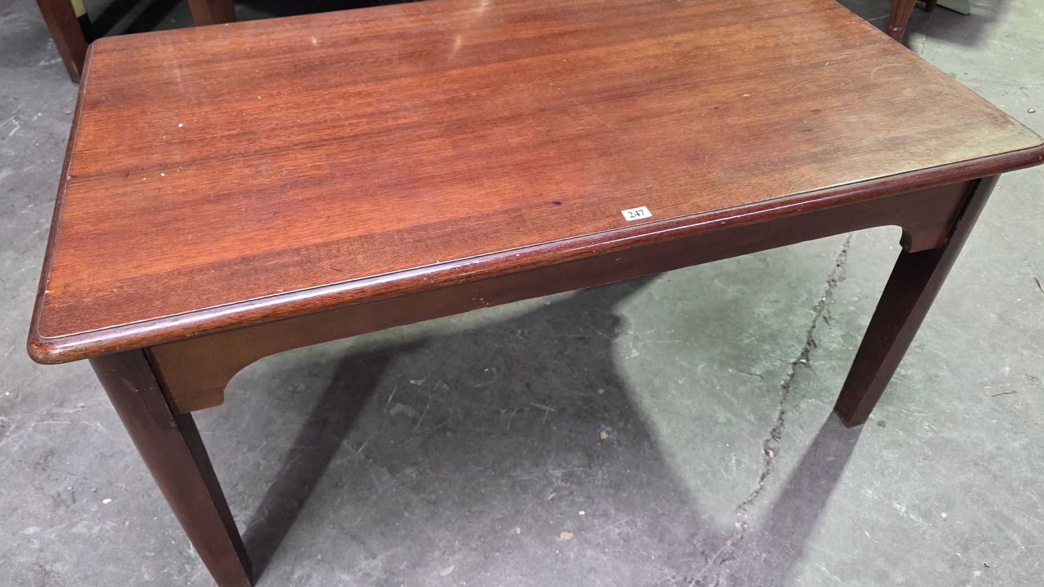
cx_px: 518
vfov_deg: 42.9
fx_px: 747
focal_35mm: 27
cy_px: 281
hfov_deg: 69.9
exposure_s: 1/100
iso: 250
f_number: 1.7
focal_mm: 6.3
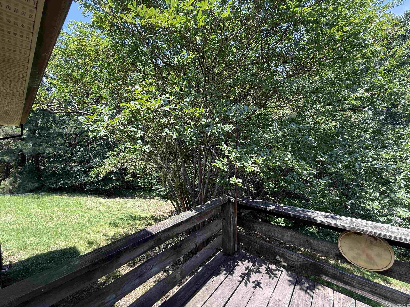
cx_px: 205
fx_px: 166
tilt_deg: -1.7
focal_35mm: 14
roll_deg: +1.3
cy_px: 154
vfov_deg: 85.7
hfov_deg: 102.1
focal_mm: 2.22
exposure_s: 1/227
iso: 50
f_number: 2.2
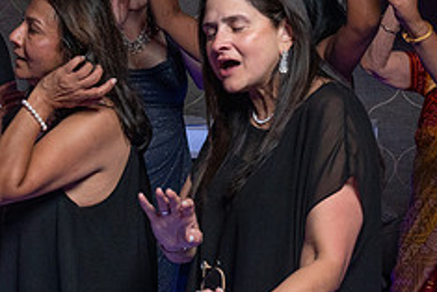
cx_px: 58
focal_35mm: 104
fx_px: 1263
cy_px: 243
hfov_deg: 19.3
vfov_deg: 13.1
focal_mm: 31
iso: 2000
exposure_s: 1/200
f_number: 5.6
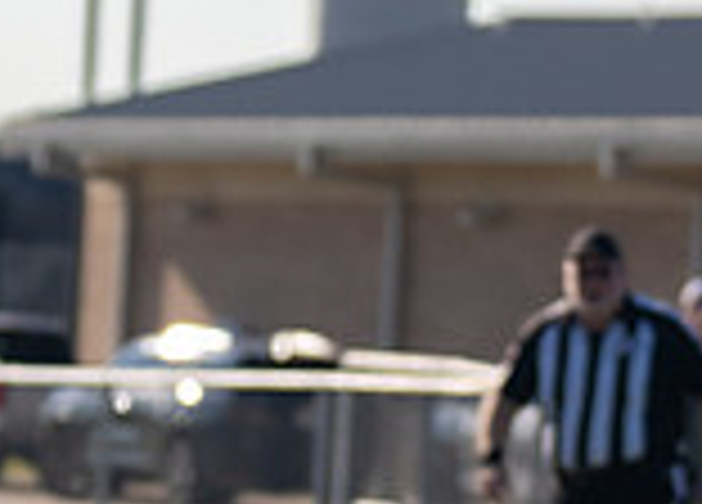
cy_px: 780
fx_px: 10405
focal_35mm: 521
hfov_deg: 3.9
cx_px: -197
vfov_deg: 2.8
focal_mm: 70
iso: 250
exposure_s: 1/3200
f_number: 2.8
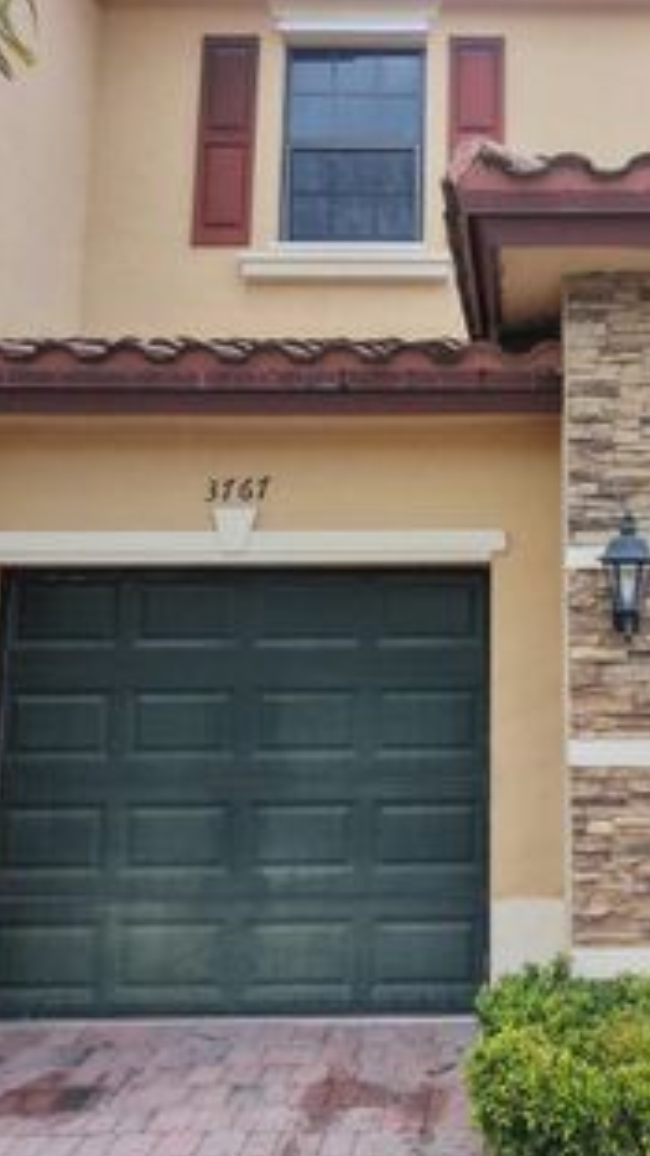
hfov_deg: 39.5
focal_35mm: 28
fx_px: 858
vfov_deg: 67.7
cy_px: 515
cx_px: 539
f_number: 2.2
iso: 400
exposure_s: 1/640
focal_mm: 3.05
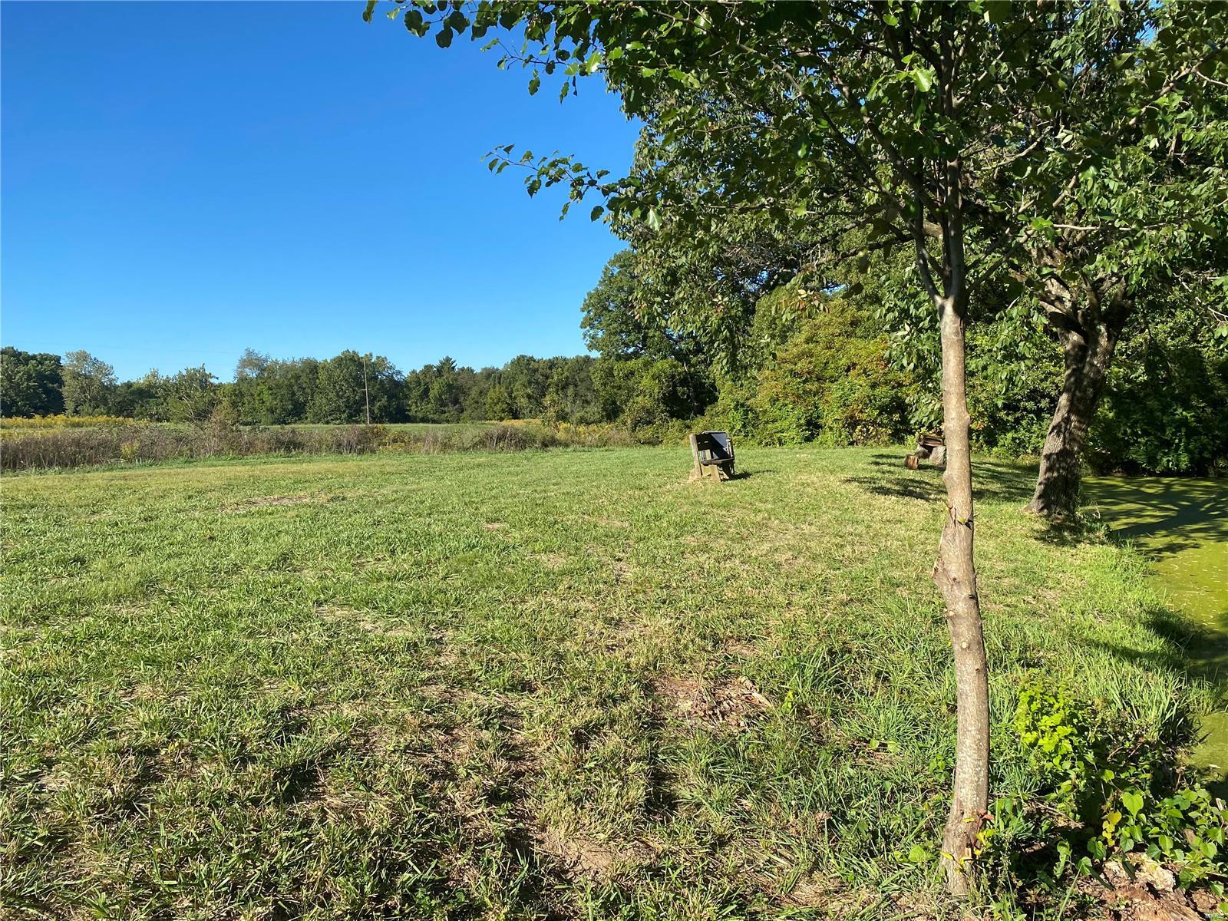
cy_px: 460
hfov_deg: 67.3
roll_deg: +0.5
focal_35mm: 26
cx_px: 614
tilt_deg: -4.0
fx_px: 922
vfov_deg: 53.1
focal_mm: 4.25
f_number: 1.8
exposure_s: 1/1808
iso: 32
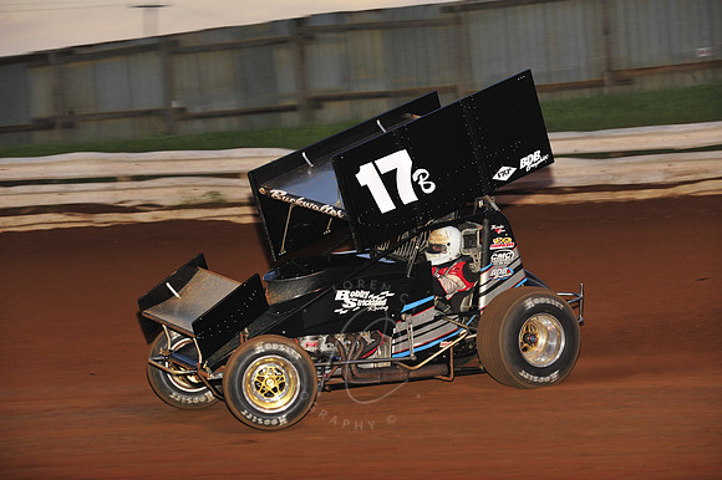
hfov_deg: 16.4
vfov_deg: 11.0
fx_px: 2505
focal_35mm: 125
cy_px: 240
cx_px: 361
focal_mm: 125
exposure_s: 1/320
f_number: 6.3
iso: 800
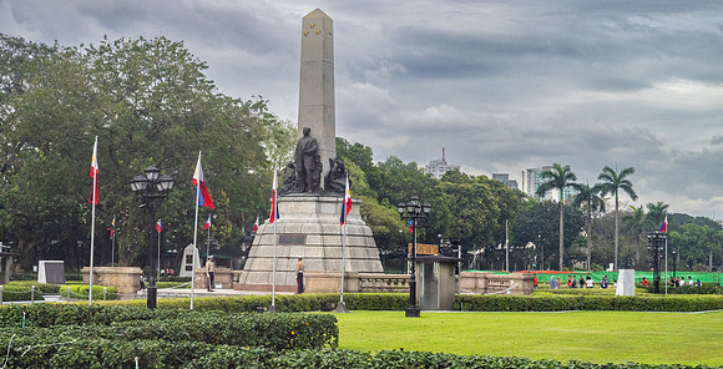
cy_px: 160
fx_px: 1458
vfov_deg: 14.4
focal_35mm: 78
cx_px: 361
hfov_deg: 27.9
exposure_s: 1/500
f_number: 8
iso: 1800
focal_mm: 70
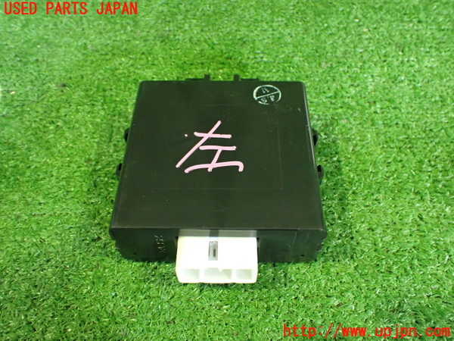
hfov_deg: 60.0
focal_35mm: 30
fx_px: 393
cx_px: 227
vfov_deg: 46.8
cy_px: 170
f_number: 2.3
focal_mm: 5.4
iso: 1000
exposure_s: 1/30
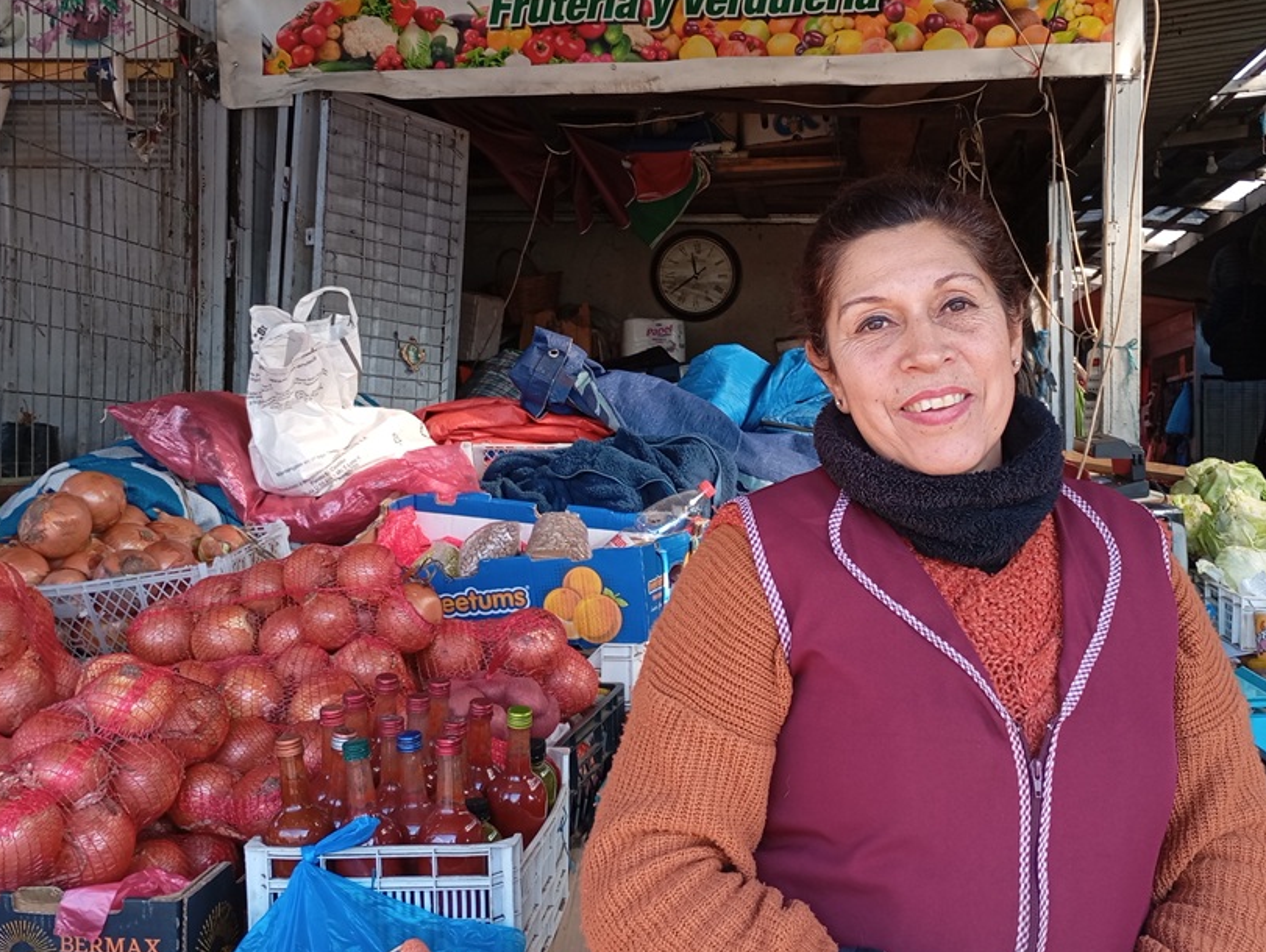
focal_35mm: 38
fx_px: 1391
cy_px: 446
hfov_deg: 48.8
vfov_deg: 37.8
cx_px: 726
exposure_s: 1/110
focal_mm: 4.27
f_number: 1.8
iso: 110
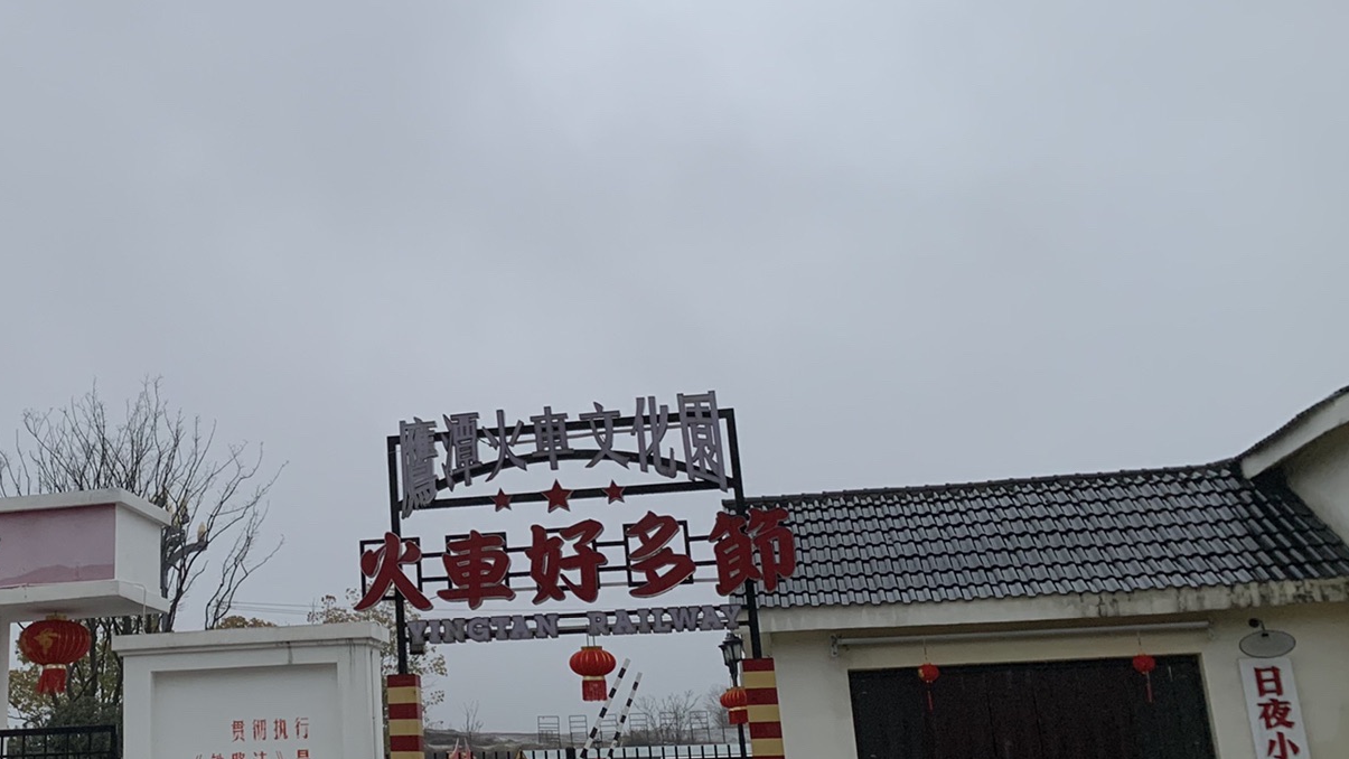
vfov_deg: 25.4
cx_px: 300
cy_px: 320
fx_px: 1681
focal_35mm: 47
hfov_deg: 42.1
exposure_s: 1/110
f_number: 1.8
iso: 100
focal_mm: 4.25
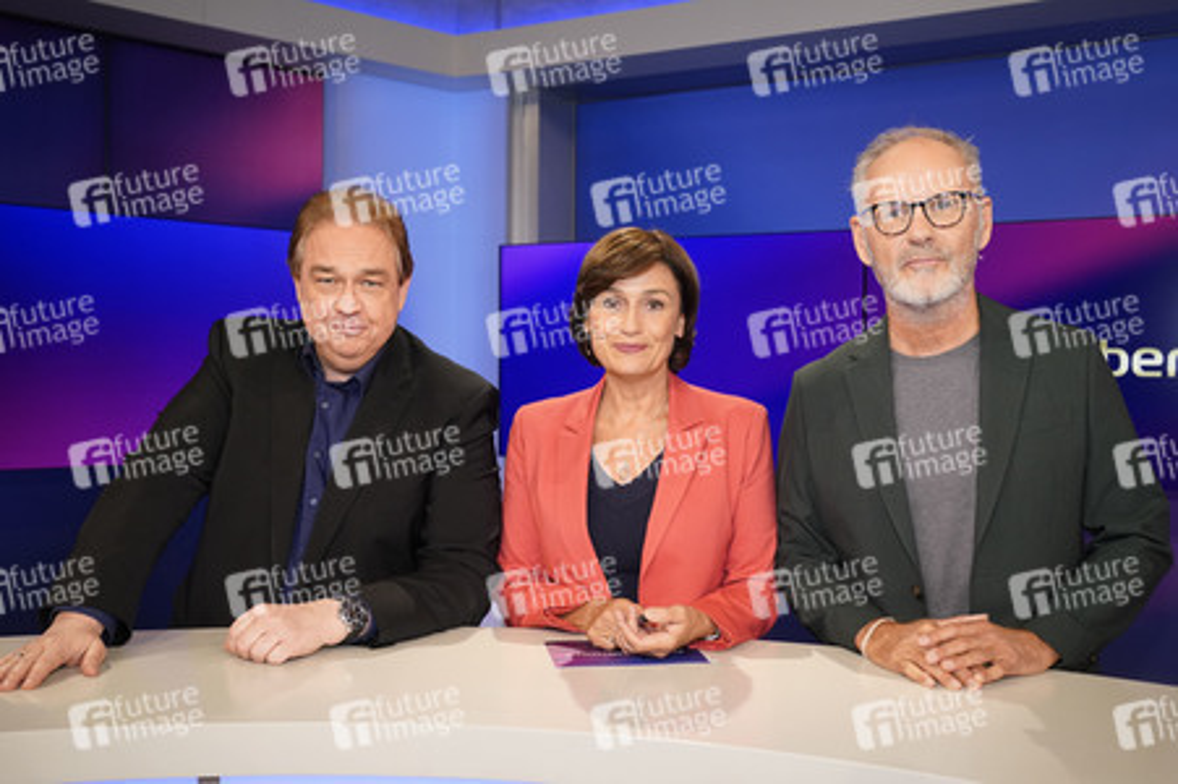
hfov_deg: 55.8
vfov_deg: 38.8
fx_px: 1112
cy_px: 392
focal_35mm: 34
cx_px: 589
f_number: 5
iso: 2000
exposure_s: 1/125
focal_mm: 34
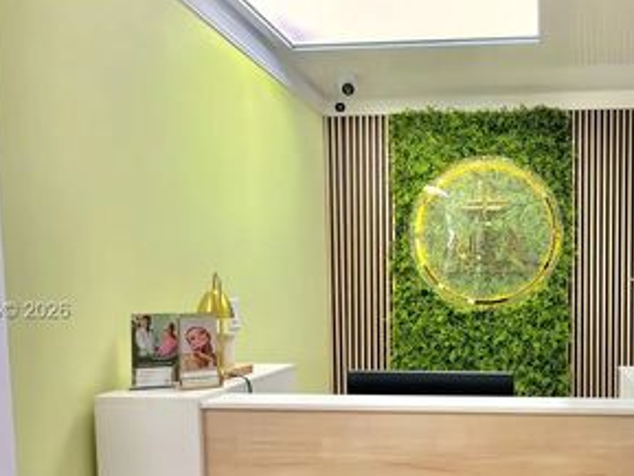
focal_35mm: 31
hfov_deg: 54.7
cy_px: 311
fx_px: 568
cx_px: 498
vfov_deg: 44.9
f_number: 2.2
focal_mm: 2.22
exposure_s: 1/120
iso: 80
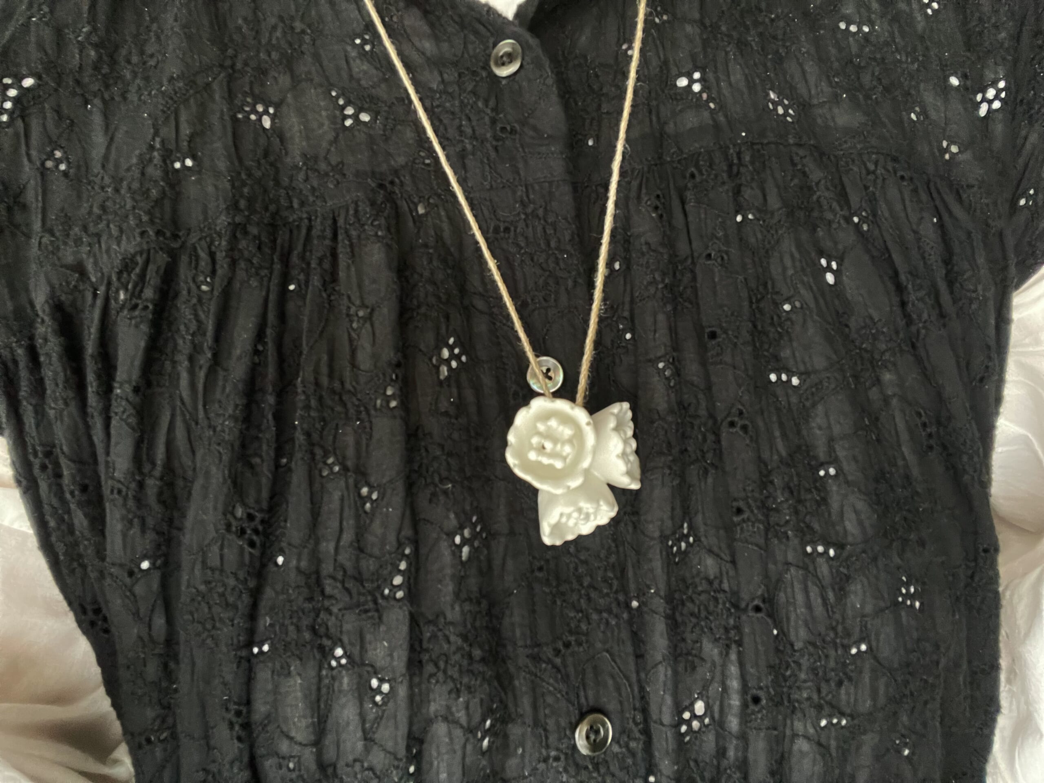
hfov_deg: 73.9
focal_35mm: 23
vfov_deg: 58.9
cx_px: 522
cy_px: 392
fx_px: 694
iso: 500
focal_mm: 2.71
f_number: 2.2
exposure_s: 1/30
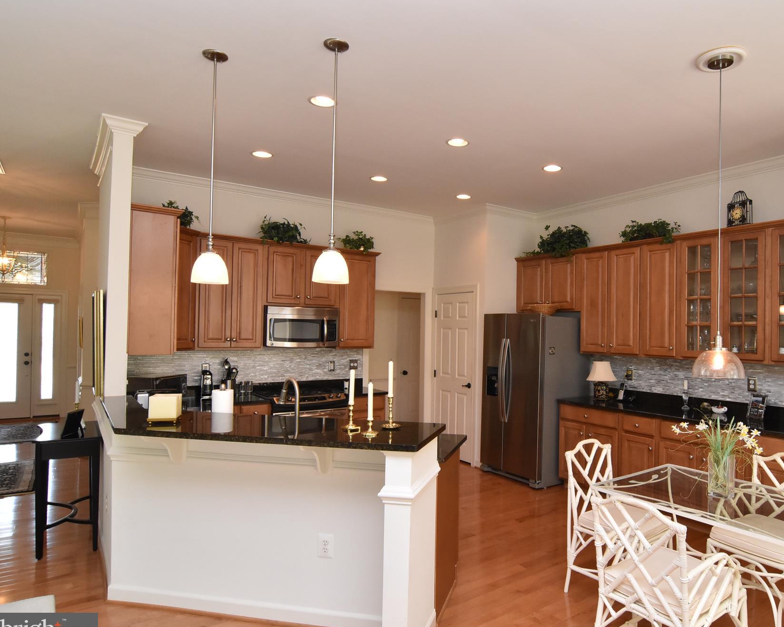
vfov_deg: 65.5
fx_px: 487
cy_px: 322
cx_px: 479
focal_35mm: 21
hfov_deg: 76.6
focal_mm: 12
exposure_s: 1/60
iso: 1600
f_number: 10
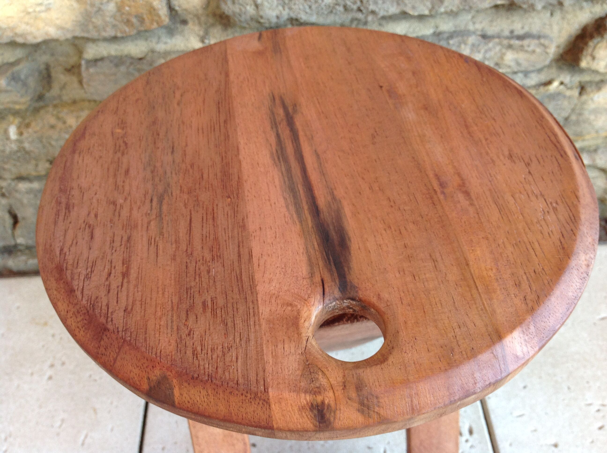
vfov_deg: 40.6
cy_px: 226
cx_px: 304
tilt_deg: -49.9
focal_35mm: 35
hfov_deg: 52.7
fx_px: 613
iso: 64
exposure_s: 1/60
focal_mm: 4.28
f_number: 2.4
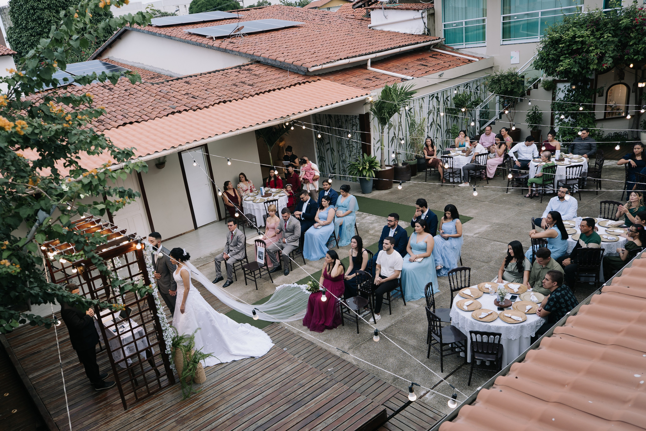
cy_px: 250
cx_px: 271
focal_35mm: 29
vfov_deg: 44.8
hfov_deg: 63.2
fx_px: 521
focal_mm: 24
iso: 320
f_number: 2.8
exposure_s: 1/160
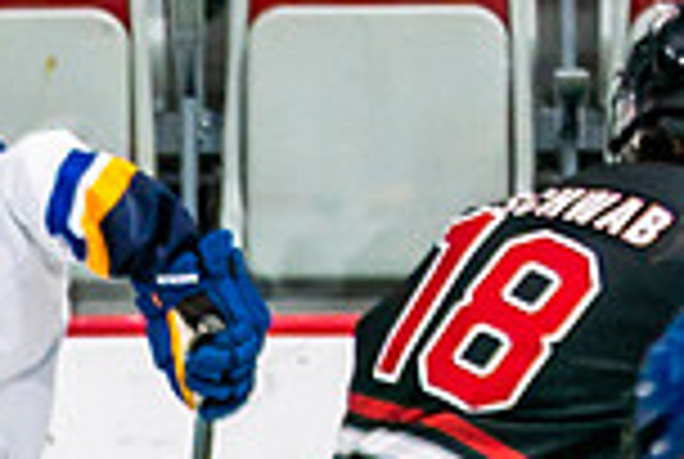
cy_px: 1272
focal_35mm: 1175
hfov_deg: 1.7
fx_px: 22369
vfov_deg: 1.2
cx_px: -537
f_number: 2.8
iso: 320
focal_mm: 120
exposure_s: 1/640
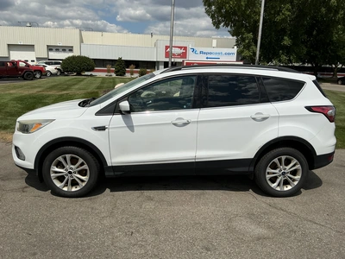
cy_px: 130
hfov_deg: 63.4
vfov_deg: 49.7
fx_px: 279
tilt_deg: -12.6
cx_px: 172
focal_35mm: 28
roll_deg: -2.4
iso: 25
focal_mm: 3
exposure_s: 1/4405
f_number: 1.8
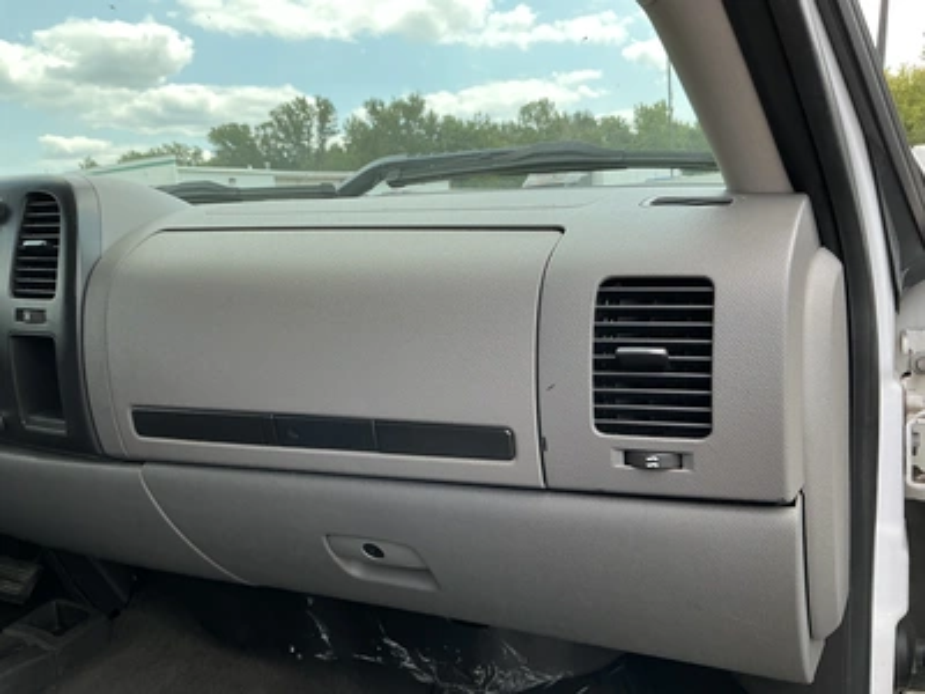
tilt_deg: -11.1
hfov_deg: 63.4
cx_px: 462
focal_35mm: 28
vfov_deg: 49.7
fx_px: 748
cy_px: 347
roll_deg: +3.0
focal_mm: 3
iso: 20
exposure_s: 1/204
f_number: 1.8
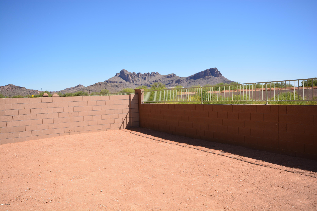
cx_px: 158
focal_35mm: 30
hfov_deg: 61.9
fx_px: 264
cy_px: 106
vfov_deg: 43.6
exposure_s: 1/200
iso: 180
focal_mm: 20
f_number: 10
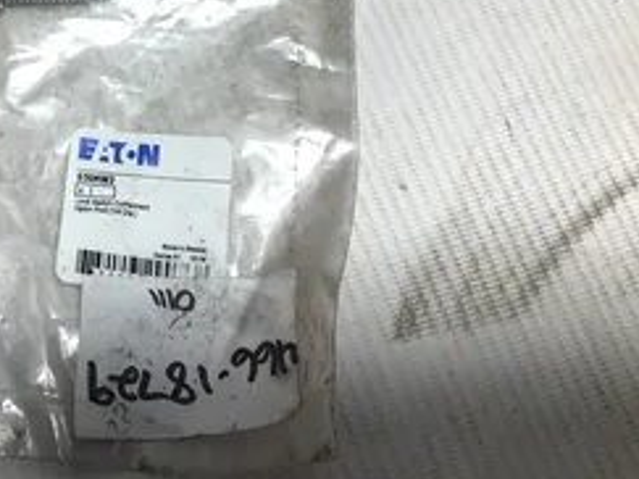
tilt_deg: -68.5
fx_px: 941
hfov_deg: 36.2
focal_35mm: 51
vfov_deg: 28.2
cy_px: 124
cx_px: 121
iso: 25
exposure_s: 1/125
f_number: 2.4
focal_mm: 3.3
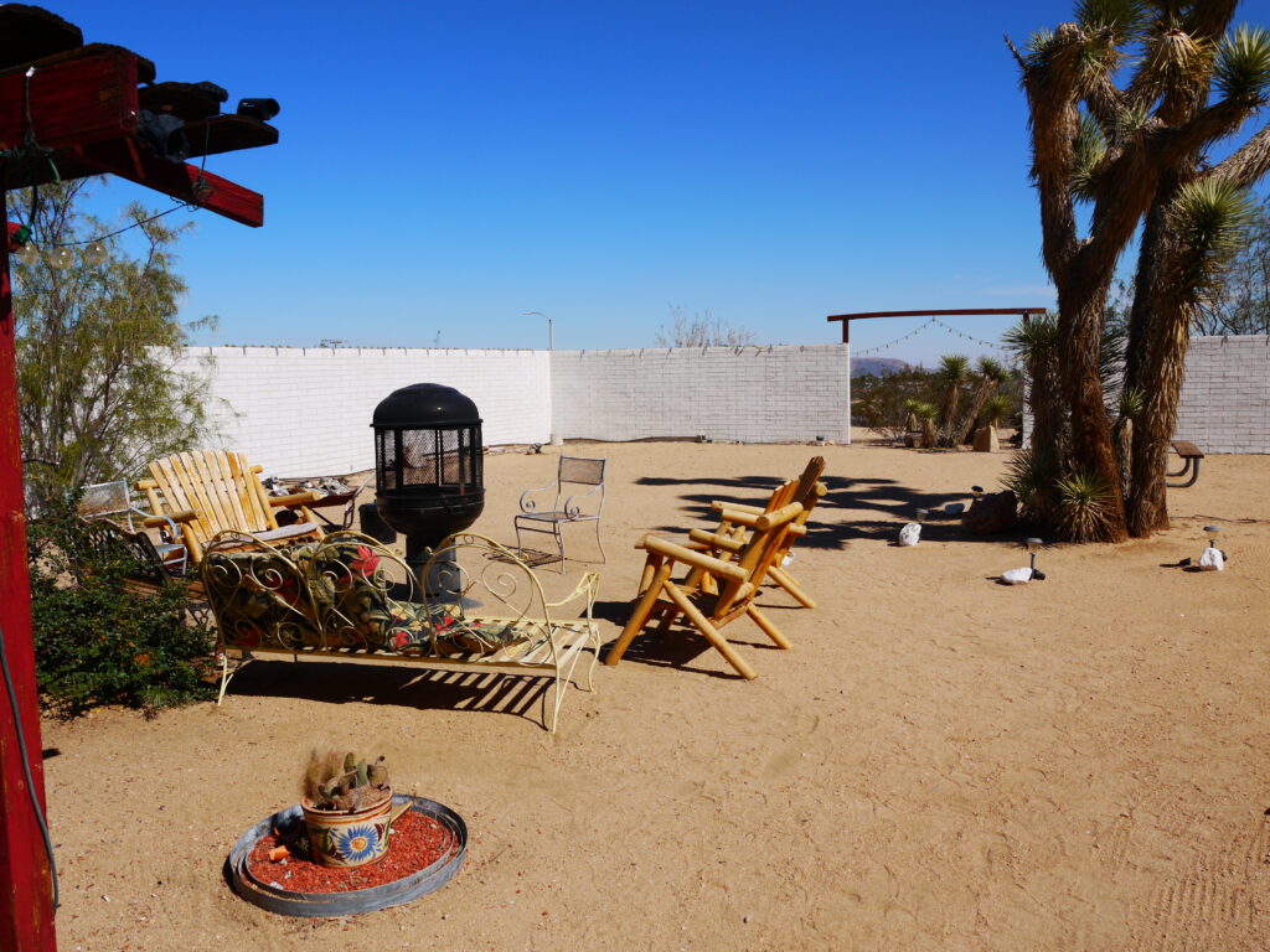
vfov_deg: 49.7
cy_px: 476
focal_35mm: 28
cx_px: 635
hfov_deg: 63.4
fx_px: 1027
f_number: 9
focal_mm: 14
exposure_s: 1/800
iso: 160
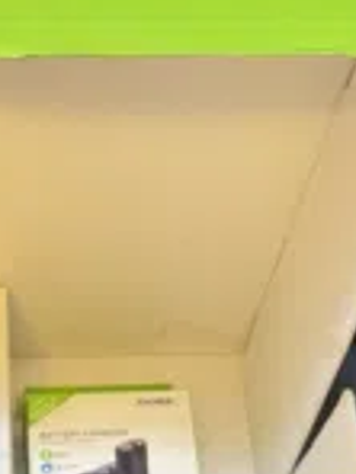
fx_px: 891
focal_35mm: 65
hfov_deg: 21.6
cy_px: 551
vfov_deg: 26.8
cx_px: -19
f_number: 1.78
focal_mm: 6.76
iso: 1000
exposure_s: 1/33
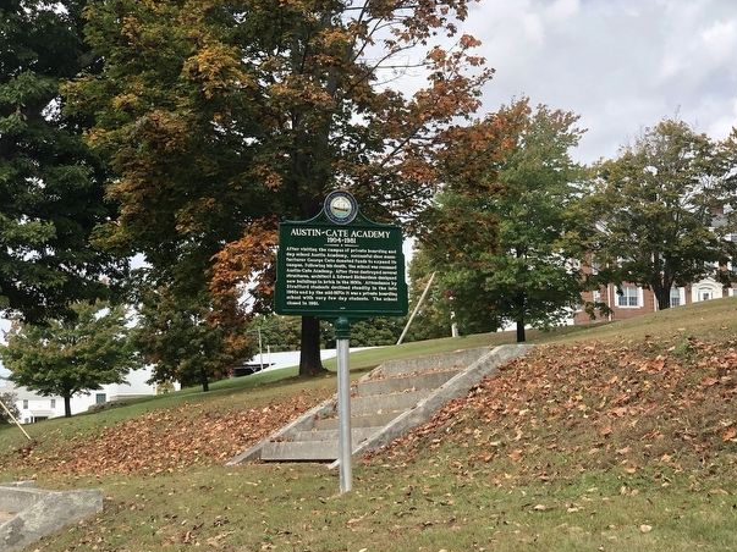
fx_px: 1469
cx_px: 370
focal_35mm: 69
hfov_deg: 28.2
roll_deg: -0.9
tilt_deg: +0.8
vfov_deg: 21.3
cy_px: 305
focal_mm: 6
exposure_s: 1/552
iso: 16
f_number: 2.4
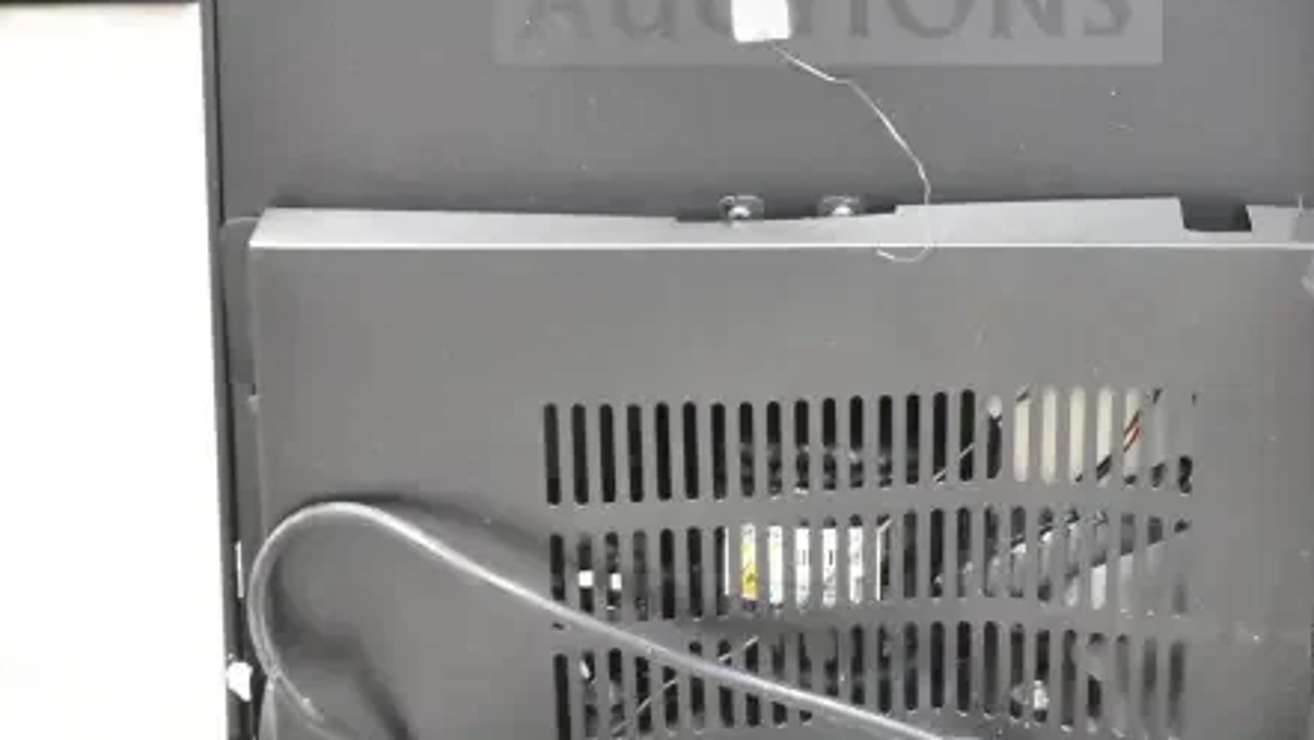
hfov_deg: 27.1
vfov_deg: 14.9
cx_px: 826
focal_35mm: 78
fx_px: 2719
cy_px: -172
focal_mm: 24
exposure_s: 1/40
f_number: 4
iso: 18000
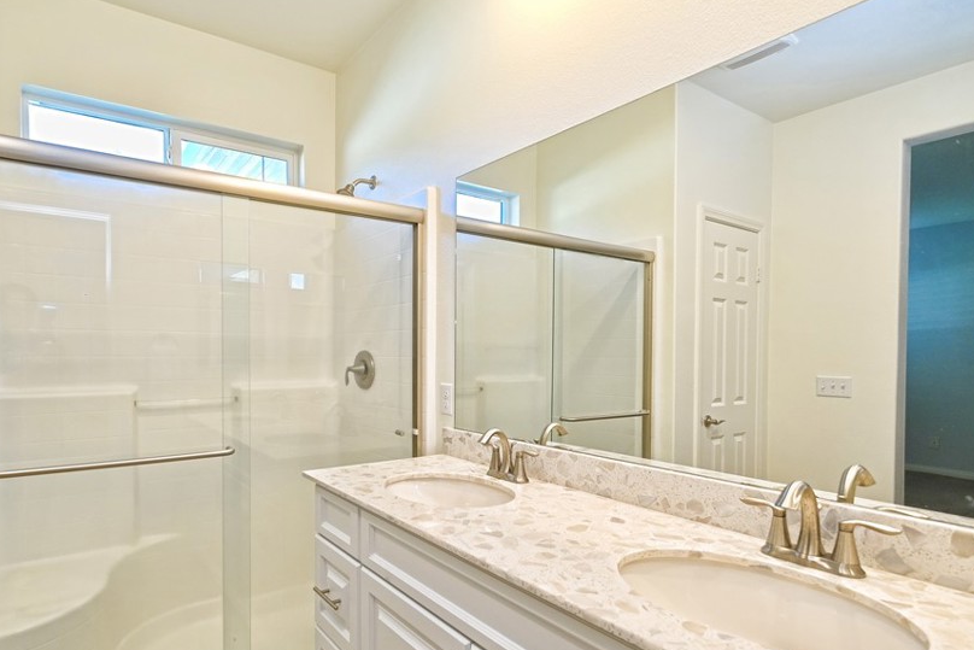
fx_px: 514
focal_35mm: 19
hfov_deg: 85.9
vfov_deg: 64.3
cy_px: 366
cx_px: 393
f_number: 4
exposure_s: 1/60
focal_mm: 10
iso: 320
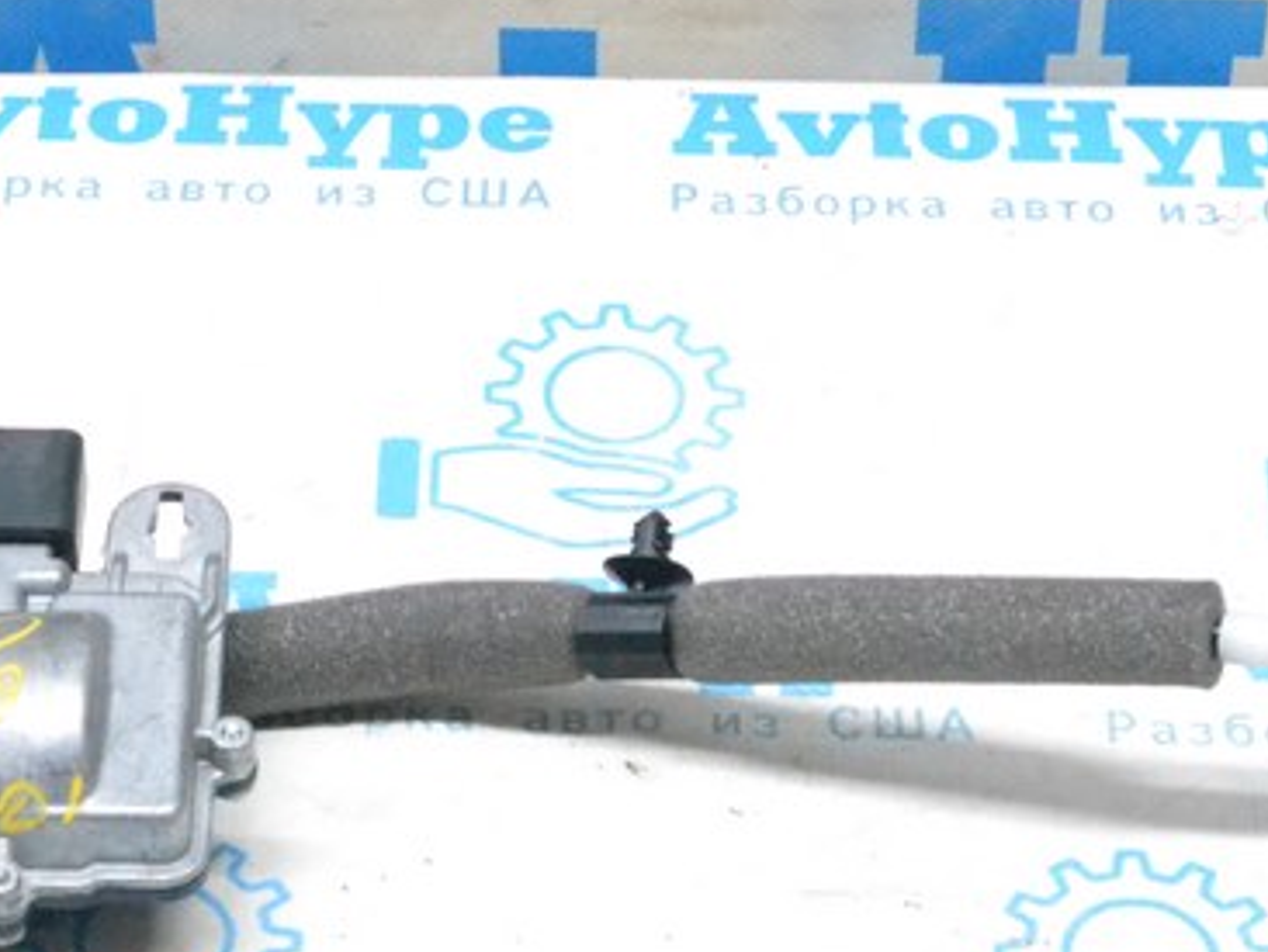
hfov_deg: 15.3
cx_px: 683
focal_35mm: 129
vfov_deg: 11.5
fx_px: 4728
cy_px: 410
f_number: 10
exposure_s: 1/125
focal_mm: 32
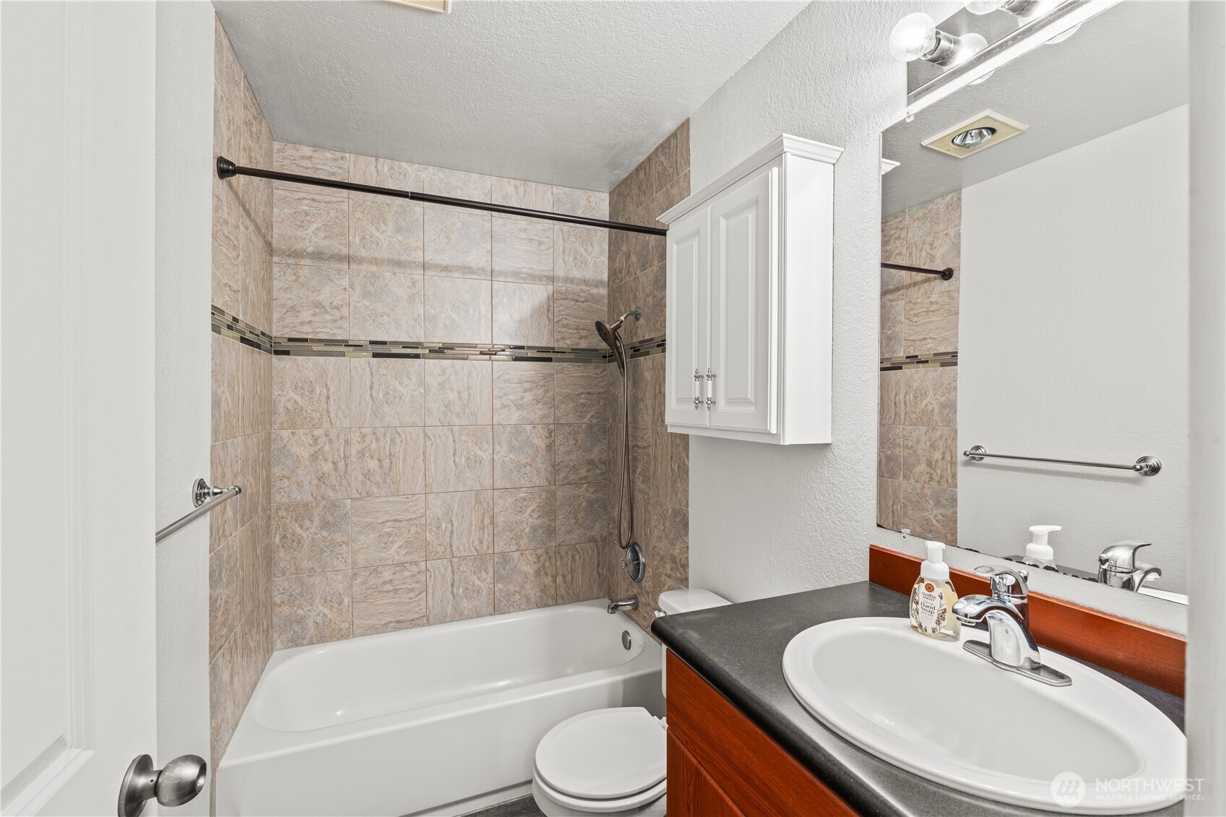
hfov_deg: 96.7
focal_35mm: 16
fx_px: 545
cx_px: 613
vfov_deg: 73.7
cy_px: 408
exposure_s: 1/2
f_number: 9.5
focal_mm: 16
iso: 320
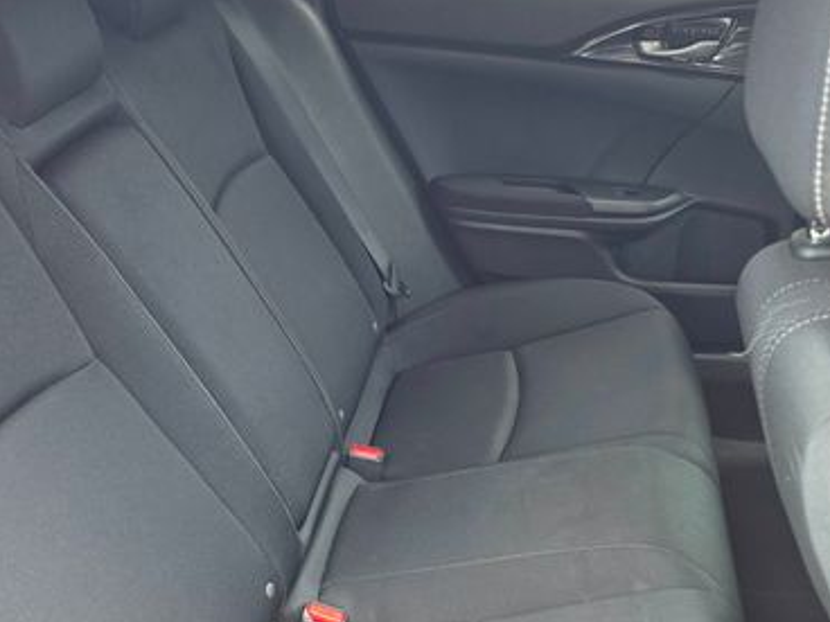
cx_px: 395
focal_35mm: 40
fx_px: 959
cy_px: 462
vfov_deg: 35.2
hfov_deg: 46.8
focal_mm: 6.3
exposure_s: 1/180
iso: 125
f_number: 1.7
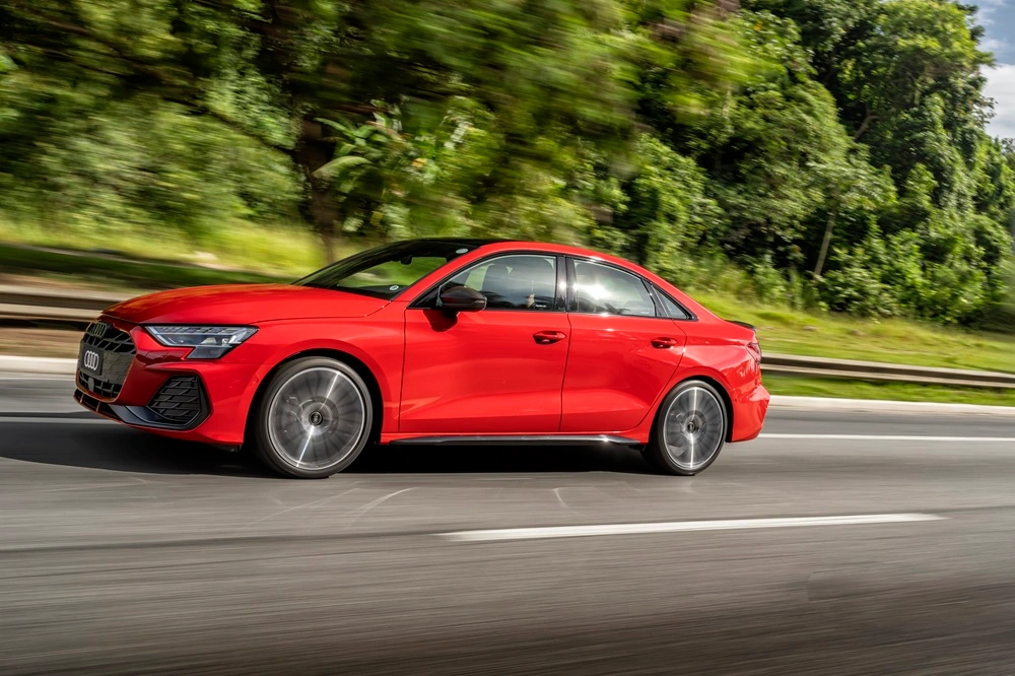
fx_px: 1043
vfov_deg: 35.9
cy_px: 338
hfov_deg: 51.9
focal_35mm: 37
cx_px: 508
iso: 100
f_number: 9
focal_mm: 37
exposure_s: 1/40
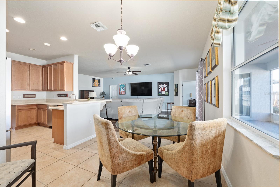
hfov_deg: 104.3
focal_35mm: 14
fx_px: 109
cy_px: 94
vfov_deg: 81.2
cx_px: 140
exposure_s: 1/2.5
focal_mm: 14
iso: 400
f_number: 7.1
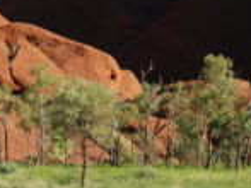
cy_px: 1
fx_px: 888
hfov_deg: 15.0
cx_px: -118
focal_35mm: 123
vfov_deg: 11.9
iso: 100
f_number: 7.1
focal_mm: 25
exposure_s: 1/200
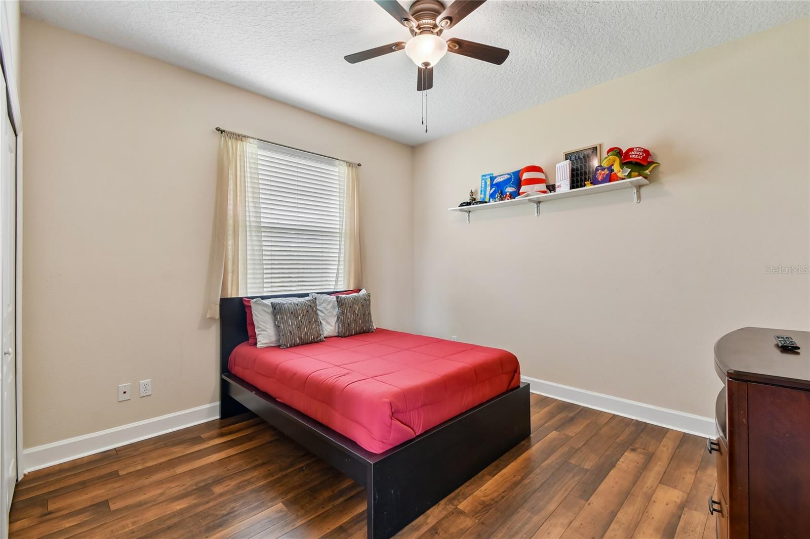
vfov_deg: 77.3
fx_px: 337
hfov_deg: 100.4
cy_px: 270
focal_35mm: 15
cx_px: 405
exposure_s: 1/8
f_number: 8
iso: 100
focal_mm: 10
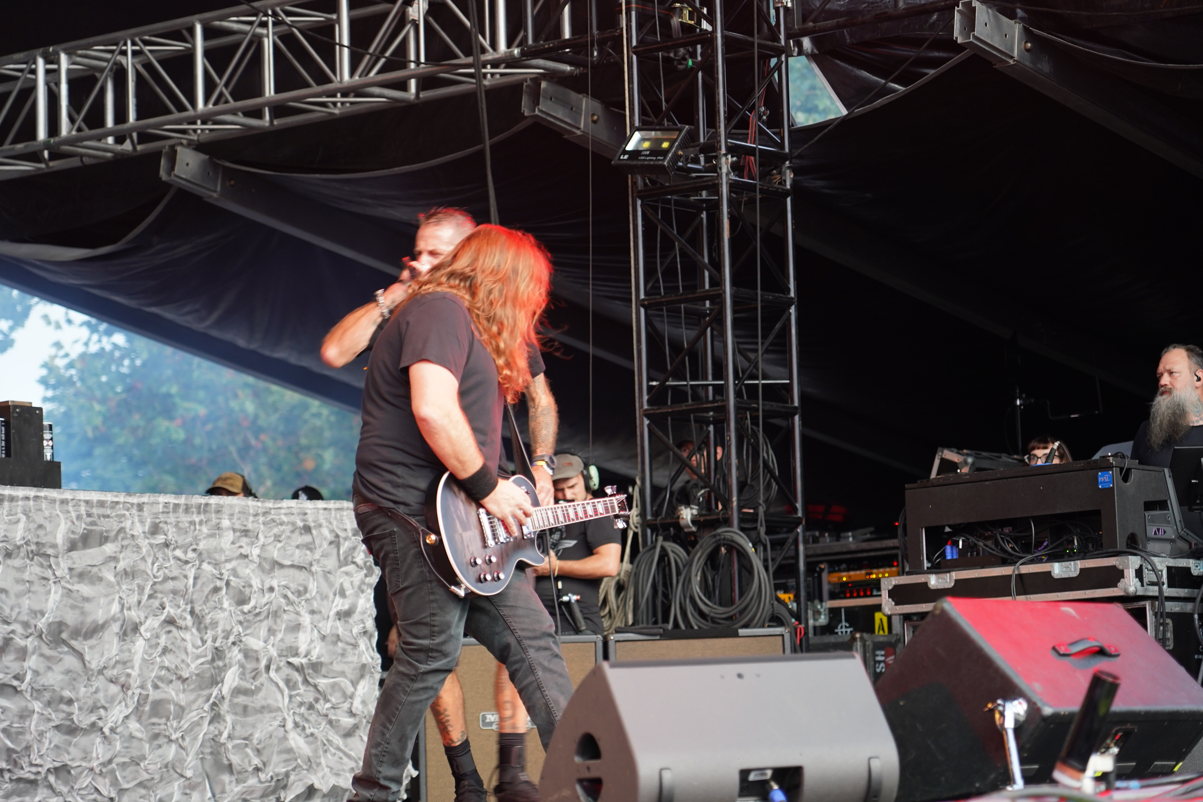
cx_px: 602
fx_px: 3508
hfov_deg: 19.5
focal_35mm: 105
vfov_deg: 13.0
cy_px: 401
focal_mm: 105
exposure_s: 1/125
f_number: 4
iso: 800
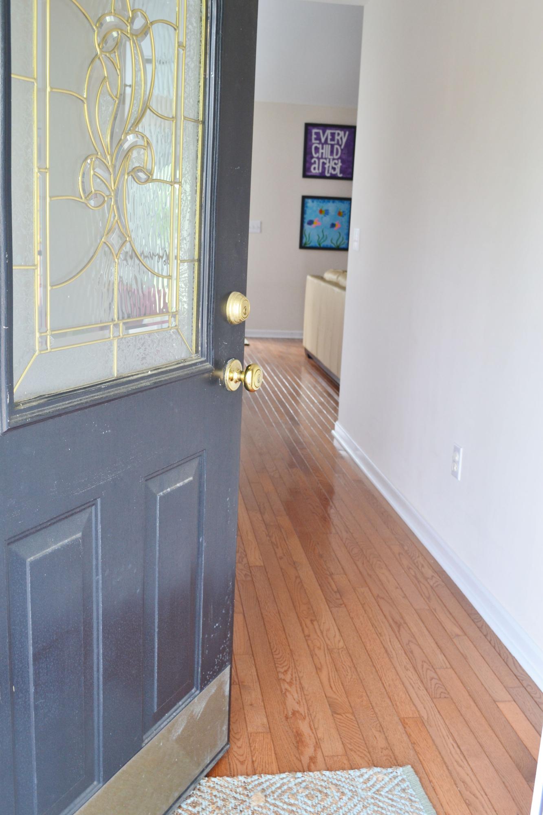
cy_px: 408
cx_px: 272
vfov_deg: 53.1
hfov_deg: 36.9
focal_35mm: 36
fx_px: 815
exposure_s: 1/25
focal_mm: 24
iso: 400
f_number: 7.1
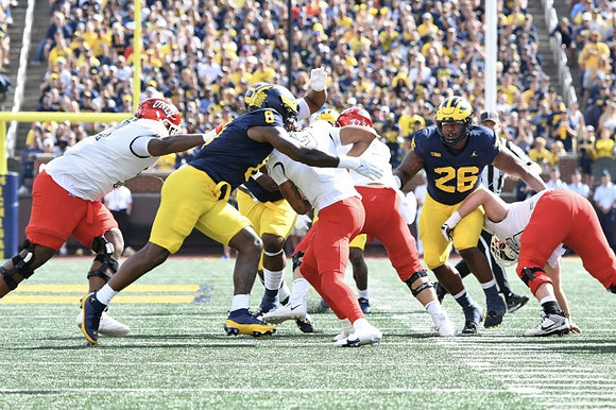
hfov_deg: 6.5
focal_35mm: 315
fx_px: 5387
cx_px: 308
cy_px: 205
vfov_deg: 4.4
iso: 640
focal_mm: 210
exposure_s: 1/1000
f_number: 5.3
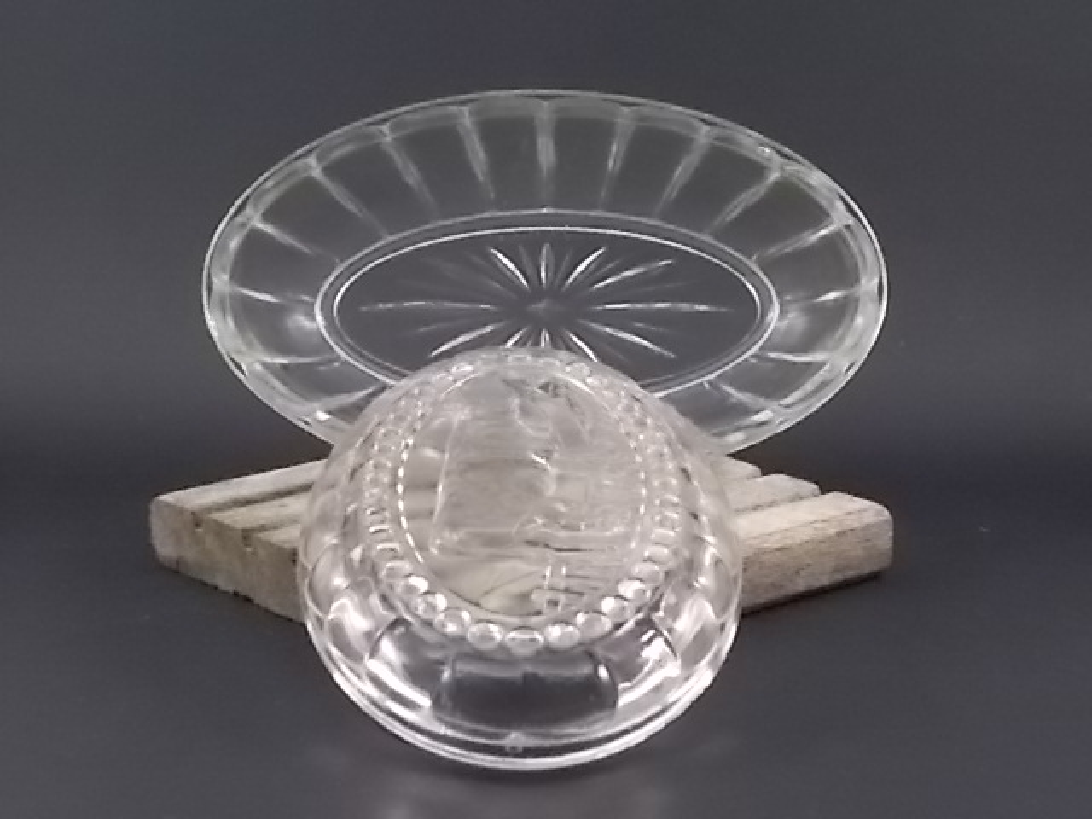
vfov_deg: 19.4
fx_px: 2398
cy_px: 410
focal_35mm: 76
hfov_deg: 25.7
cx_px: 546
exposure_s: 1/80
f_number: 5.8
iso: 800
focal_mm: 13.5
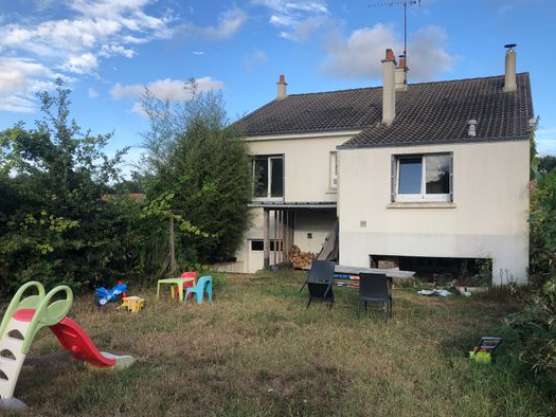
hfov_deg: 56.8
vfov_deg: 44.1
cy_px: 228
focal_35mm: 32
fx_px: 514
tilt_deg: -1.5
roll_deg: -1.3
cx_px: 298
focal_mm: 3.99
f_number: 1.8
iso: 20
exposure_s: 1/917
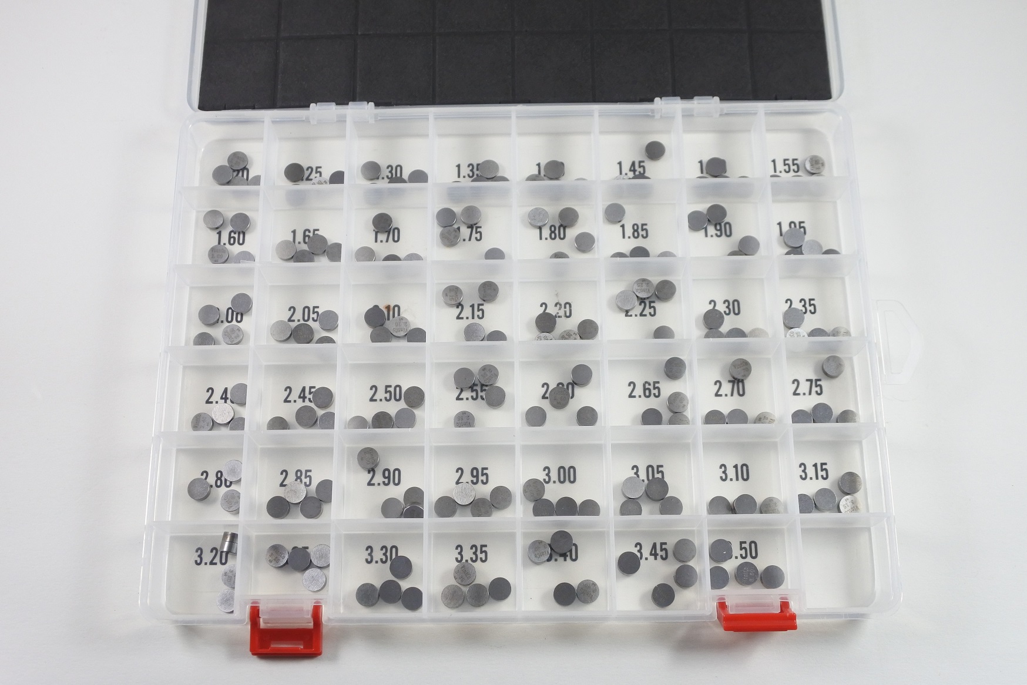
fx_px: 970
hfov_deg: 55.8
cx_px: 514
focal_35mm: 34
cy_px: 342
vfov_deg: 38.9
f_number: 3.8
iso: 500
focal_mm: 12.6
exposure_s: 1/125
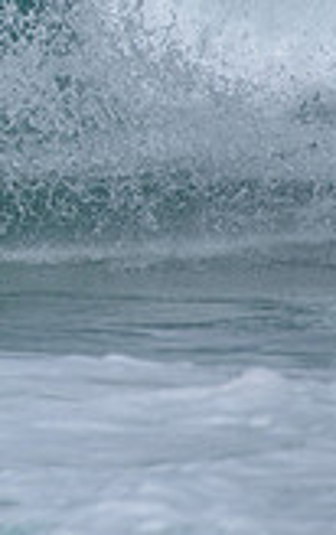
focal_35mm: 1798
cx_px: -470
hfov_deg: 0.7
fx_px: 26251
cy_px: -51
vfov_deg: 1.2
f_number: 5.6
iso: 200
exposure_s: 1/2000
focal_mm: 500
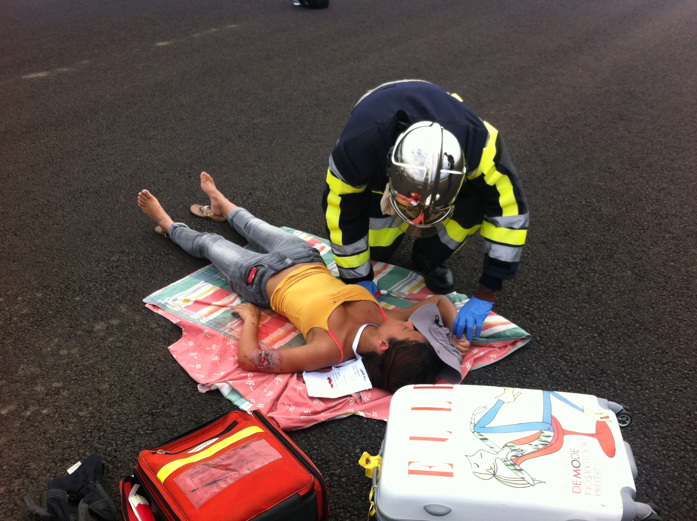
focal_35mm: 36
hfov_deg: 51.4
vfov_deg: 39.6
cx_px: 355
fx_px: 724
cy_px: 263
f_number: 2.8
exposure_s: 1/1040
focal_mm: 3.85
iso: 80
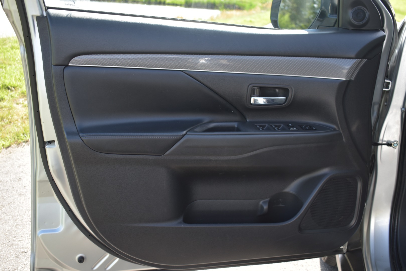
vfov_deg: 35.5
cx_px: 203
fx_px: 423
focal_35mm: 38
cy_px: 136
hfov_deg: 51.3
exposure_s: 1/100
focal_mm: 25
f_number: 4
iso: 100
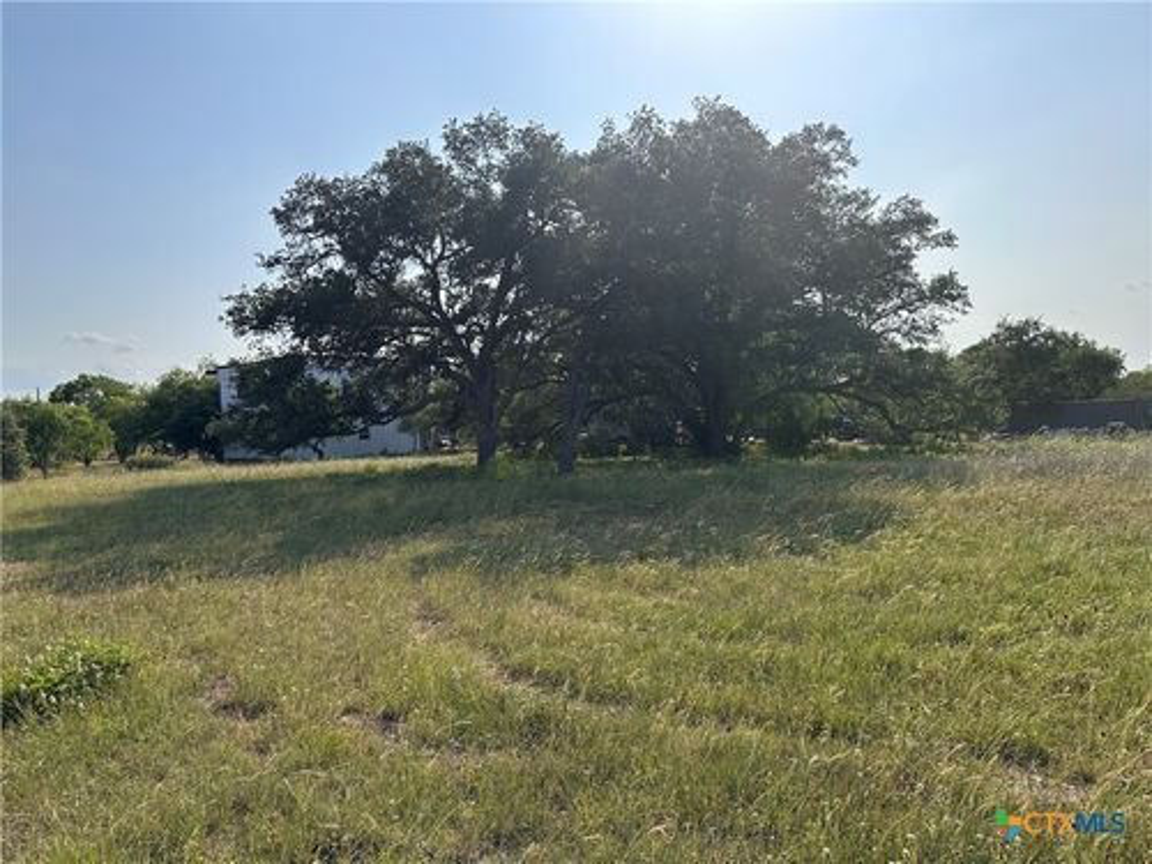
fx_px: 799
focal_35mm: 24
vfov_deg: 56.8
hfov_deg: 71.6
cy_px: 432
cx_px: 576
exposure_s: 1/6623
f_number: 1.78
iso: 80
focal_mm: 6.86
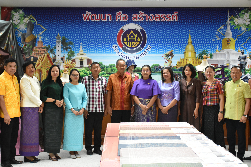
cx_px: 126
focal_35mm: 51
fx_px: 356
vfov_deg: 26.5
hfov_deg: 38.9
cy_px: 84
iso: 3200
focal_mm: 34
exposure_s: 1/100
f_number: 5
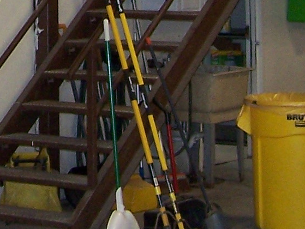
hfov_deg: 11.1
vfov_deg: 8.1
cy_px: -222
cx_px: -51
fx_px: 1543
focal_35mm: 175
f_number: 2.8
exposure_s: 1/60
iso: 140
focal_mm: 6.3
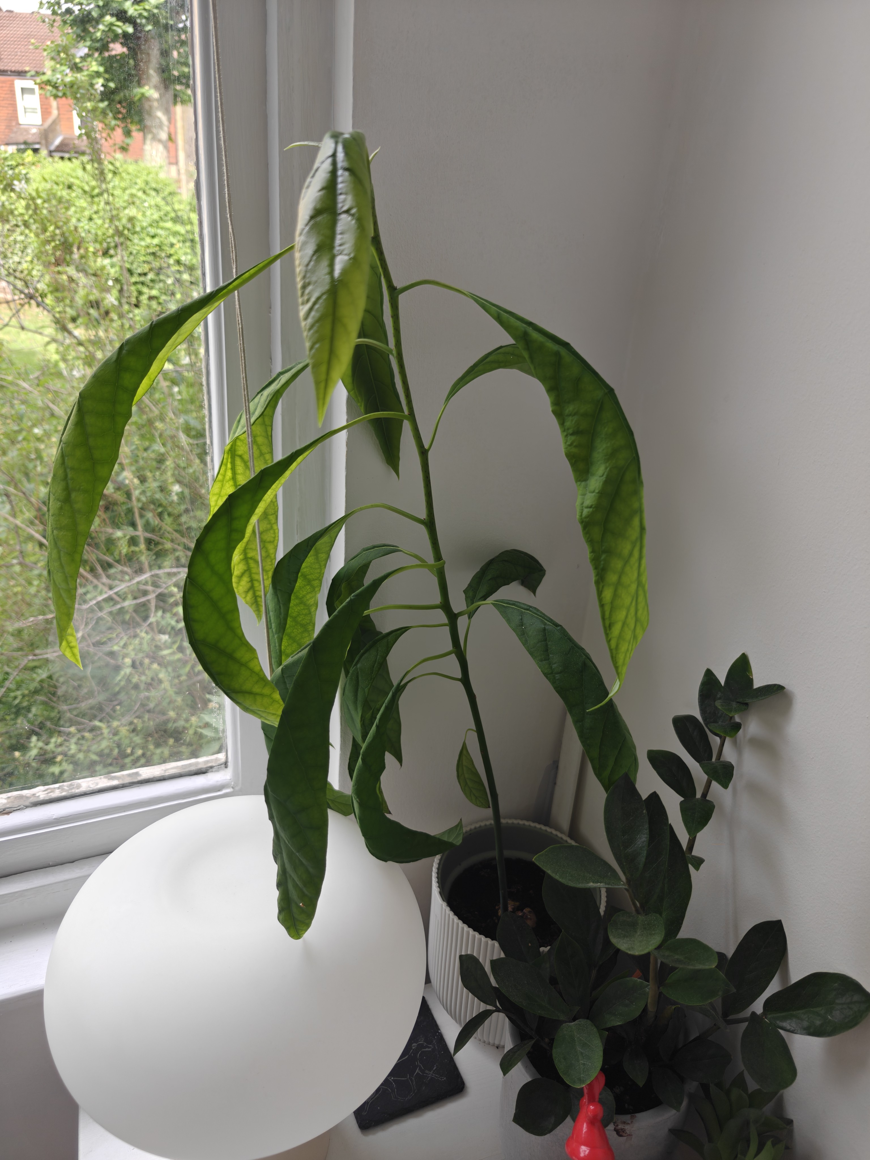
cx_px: 435
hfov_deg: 58.9
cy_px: 580
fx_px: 771
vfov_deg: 73.9
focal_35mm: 23
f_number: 1.6
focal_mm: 6.06
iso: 100
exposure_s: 1/300
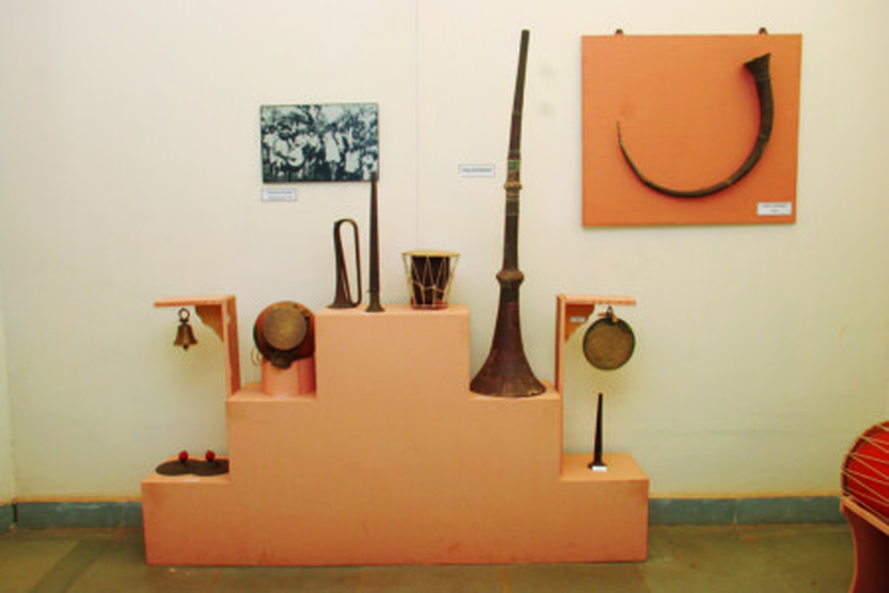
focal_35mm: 30
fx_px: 741
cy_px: 296
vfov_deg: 43.6
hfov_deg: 61.9
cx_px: 444
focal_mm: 20
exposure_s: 1/15
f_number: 5.6
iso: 400
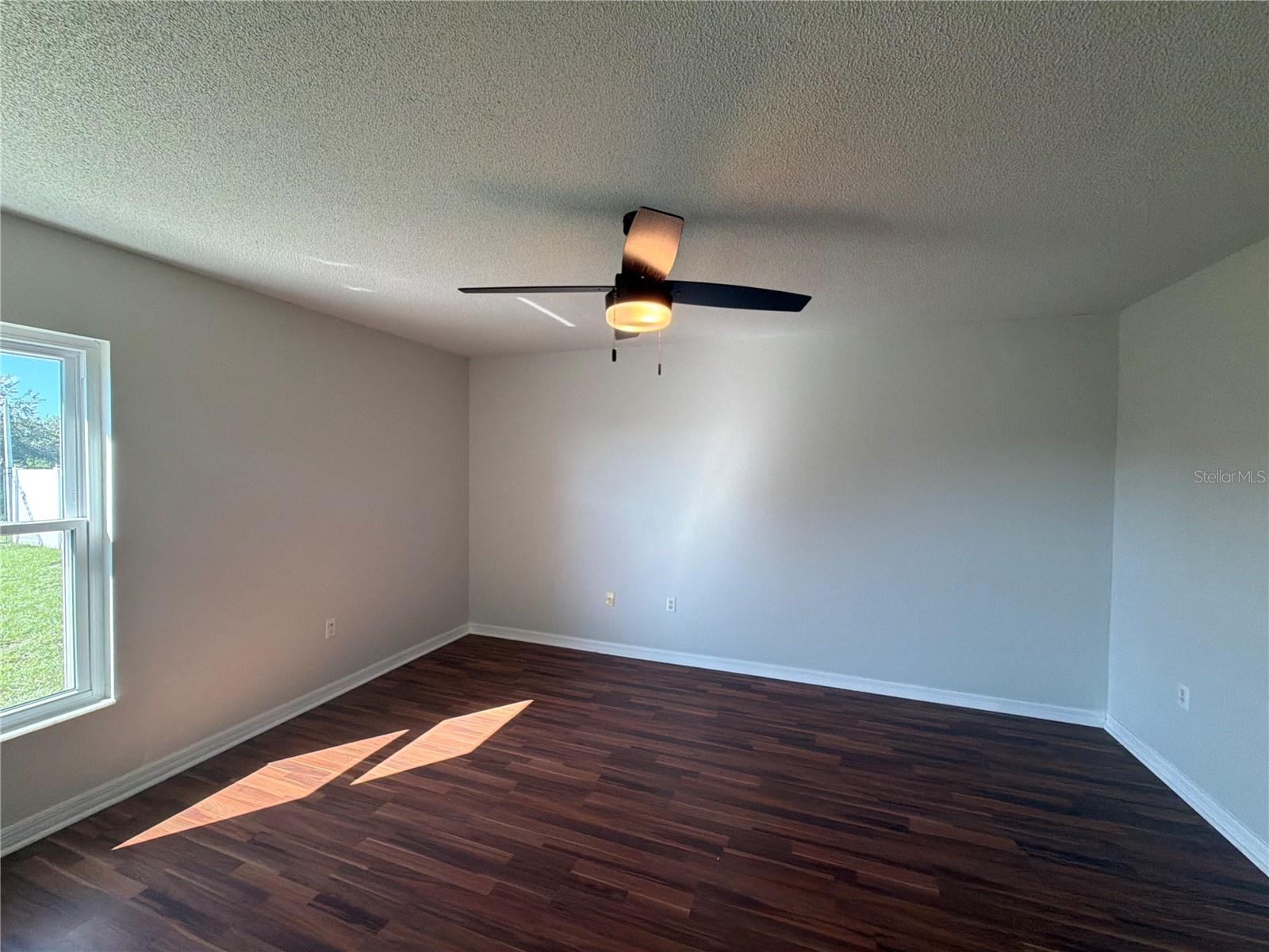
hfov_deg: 102.1
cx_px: 634
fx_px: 513
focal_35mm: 14
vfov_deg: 85.7
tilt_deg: -1.7
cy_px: 476
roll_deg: -0.5
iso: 200
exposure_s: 1/120
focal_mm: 2.22
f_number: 2.2
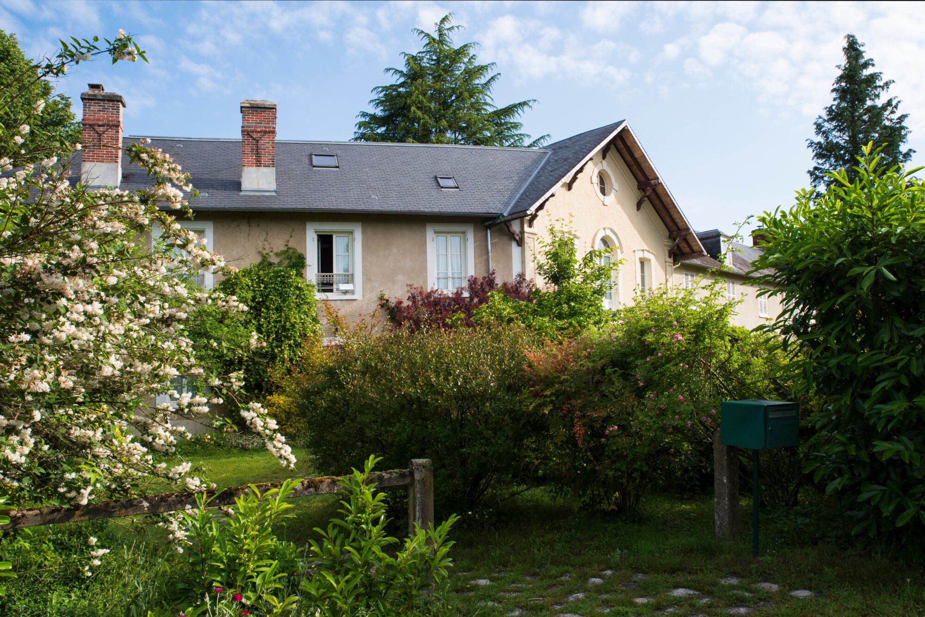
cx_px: 462
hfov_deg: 63.6
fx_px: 745
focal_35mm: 29
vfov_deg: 45.0
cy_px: 308
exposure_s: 1/60
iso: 200
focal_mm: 29
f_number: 11
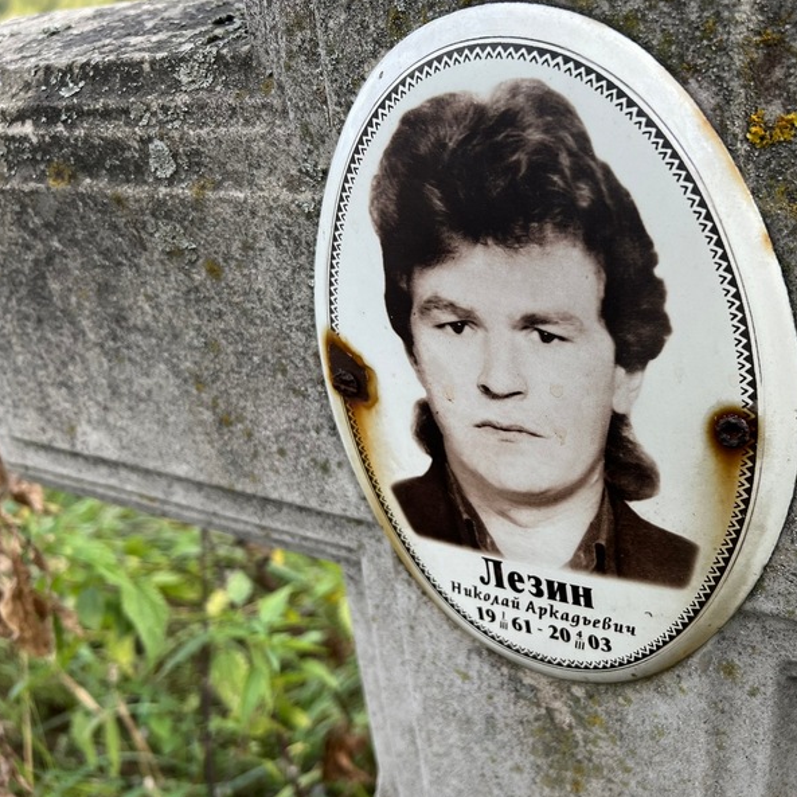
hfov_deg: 51.6
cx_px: 530
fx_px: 808
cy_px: 401
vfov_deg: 52.5
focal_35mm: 31
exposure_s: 1/628
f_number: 1.5
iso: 50
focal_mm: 5.7
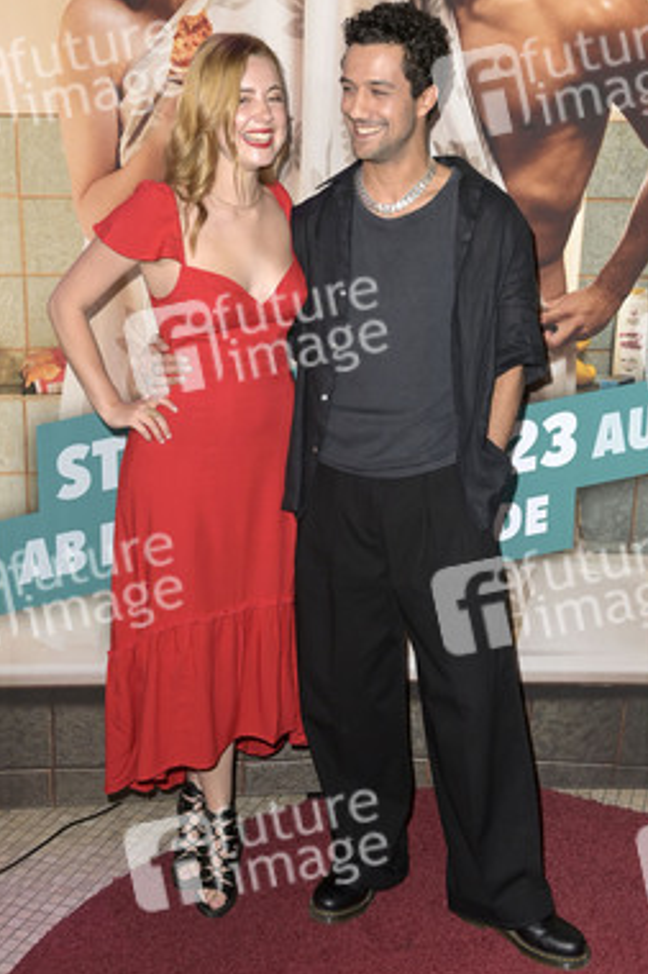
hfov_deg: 33.4
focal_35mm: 40
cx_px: 330
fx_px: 1081
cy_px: 466
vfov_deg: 48.5
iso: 500
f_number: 5
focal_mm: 38
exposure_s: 1/200
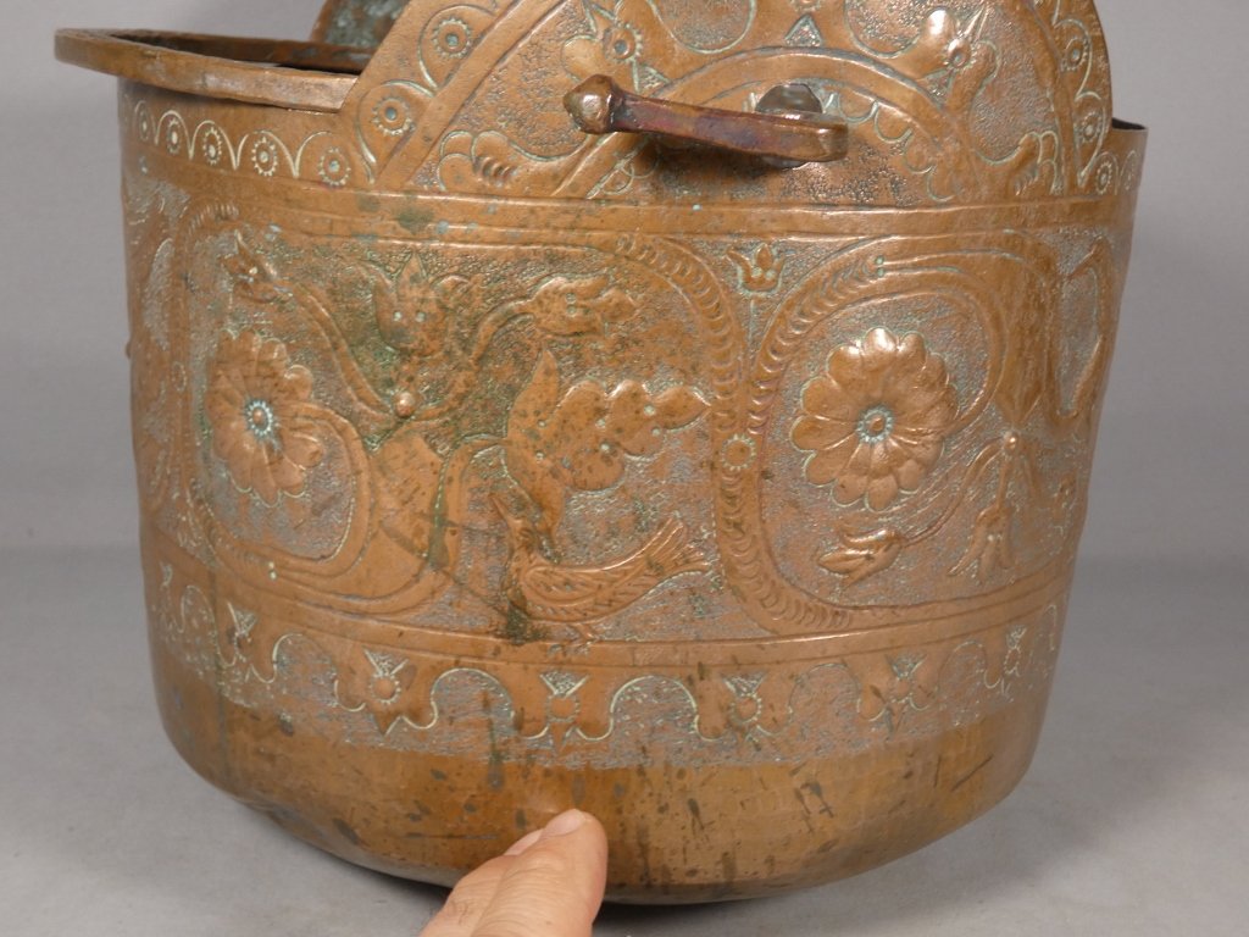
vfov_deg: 33.6
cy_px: 468
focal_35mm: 43
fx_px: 1552
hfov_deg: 43.9
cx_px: 624
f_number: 3.7
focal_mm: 7.8
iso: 125
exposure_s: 1/80
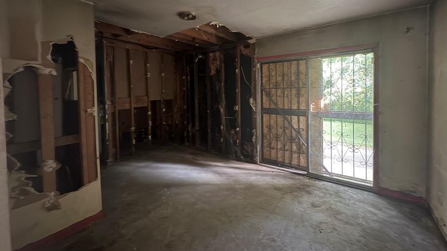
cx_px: 223
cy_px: 95
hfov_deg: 99.4
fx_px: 190
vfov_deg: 66.1
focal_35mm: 16
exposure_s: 1/10
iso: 400
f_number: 2.2
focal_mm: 2.22
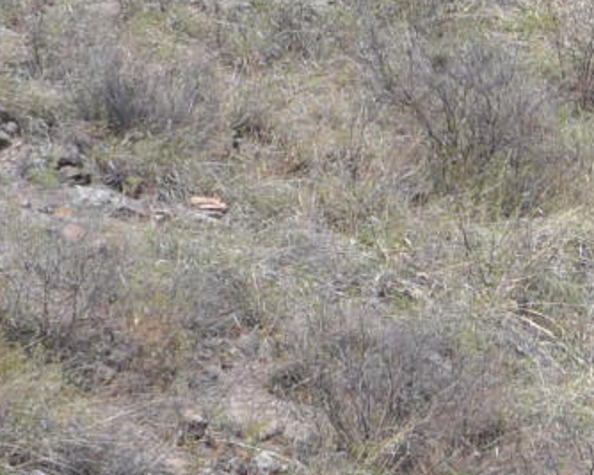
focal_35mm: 380
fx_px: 6678
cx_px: 1618
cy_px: 262
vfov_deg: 4.1
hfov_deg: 4.9
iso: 125
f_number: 8
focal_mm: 45
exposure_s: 1/250
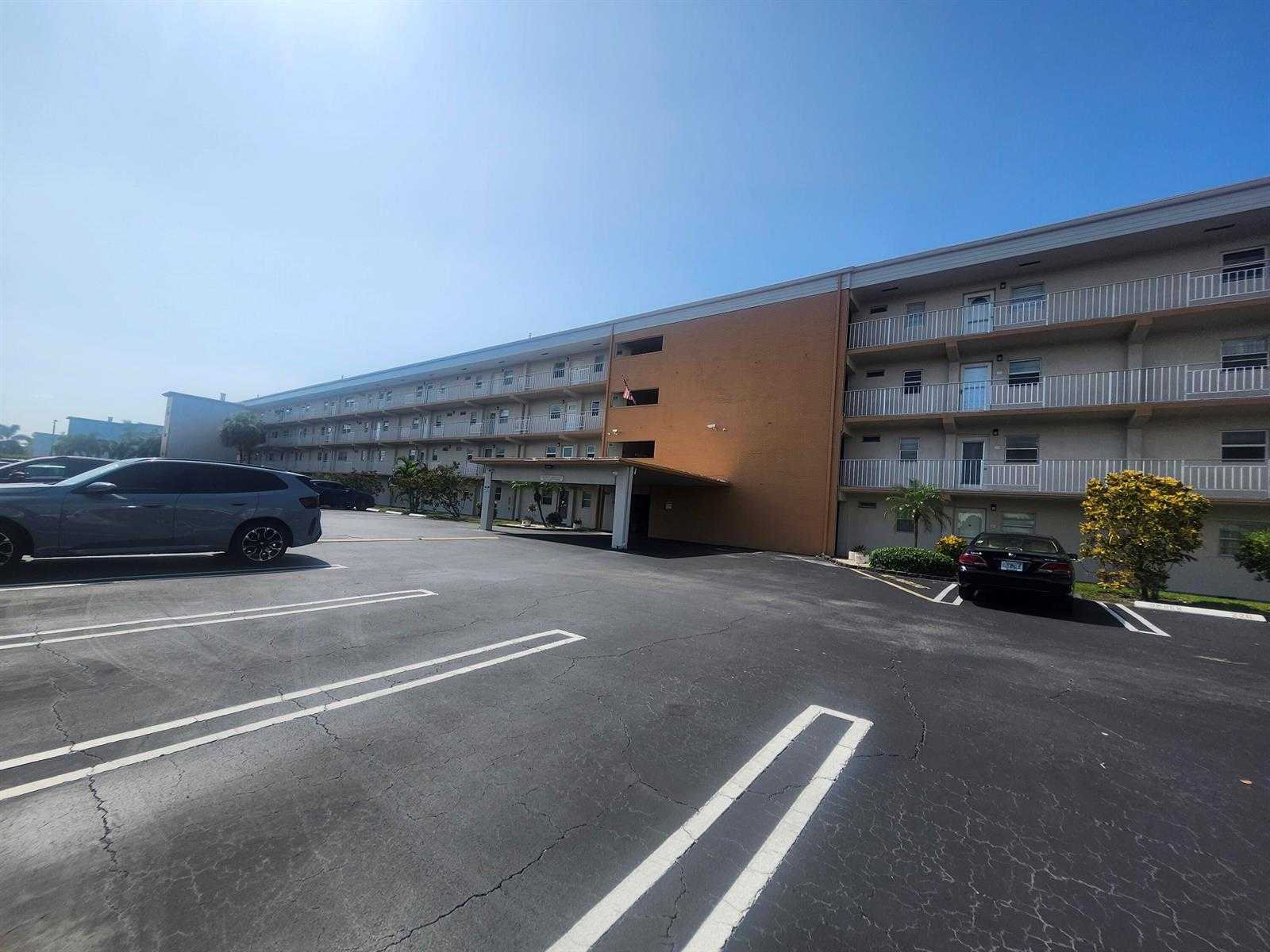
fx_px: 477
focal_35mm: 13
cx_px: 635
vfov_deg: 89.9
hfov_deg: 106.2
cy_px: 476
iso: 40
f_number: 2.2
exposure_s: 1/1742
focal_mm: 1.74
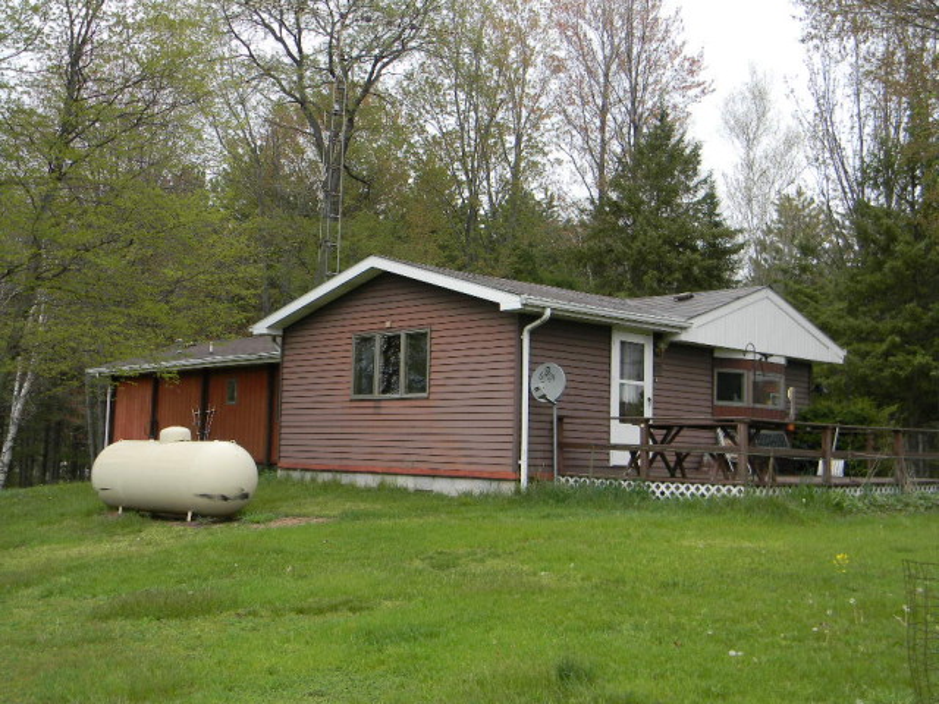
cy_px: 352
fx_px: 1112
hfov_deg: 45.8
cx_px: 470
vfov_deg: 35.1
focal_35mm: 41
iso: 80
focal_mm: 7.3
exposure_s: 1/122
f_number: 3.8
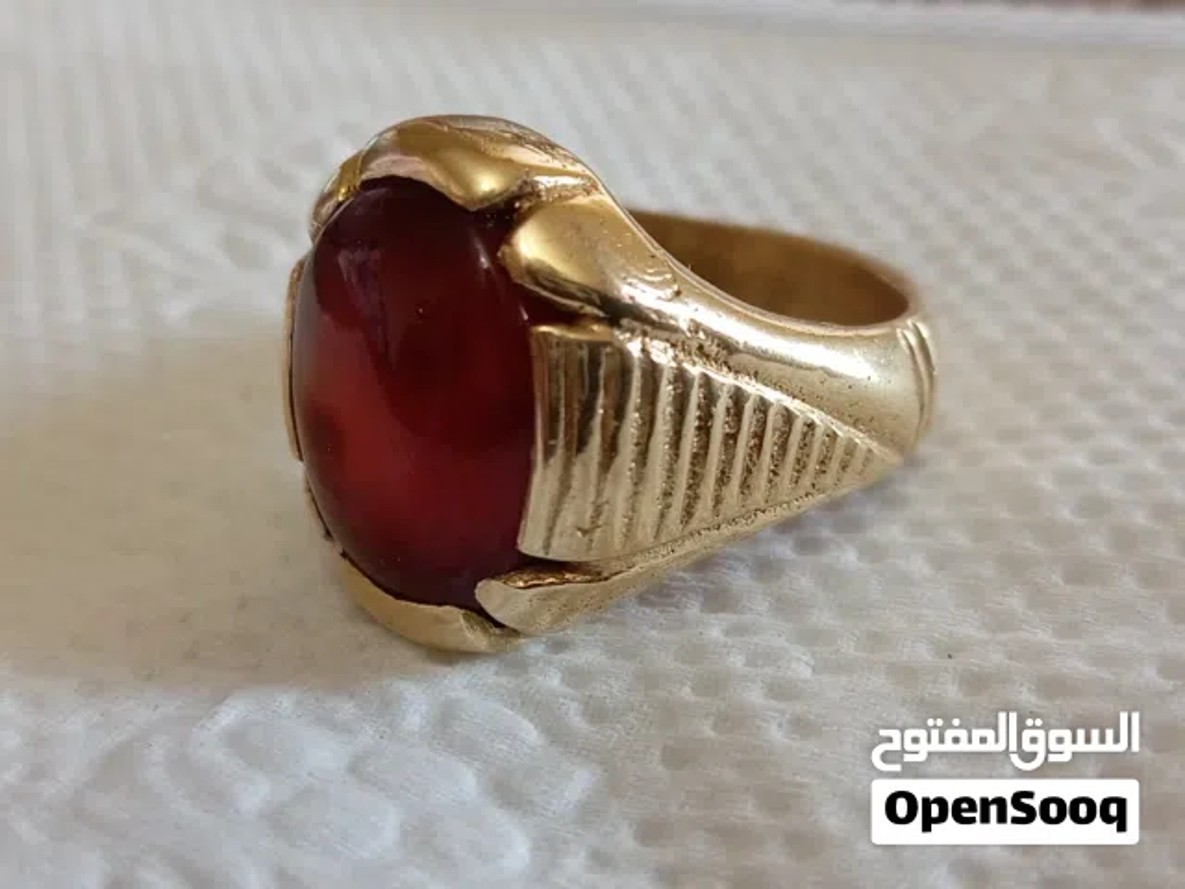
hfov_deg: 38.2
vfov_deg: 29.1
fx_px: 1712
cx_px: 592
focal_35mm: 50
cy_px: 444
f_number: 1.8
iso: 325
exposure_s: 1/25
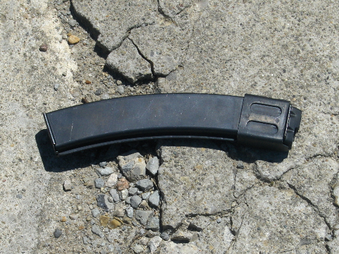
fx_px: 1029
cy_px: 127
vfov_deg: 14.1
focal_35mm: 105
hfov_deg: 18.7
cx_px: 170
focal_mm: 22.5
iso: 100
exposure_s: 1/395
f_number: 8.5
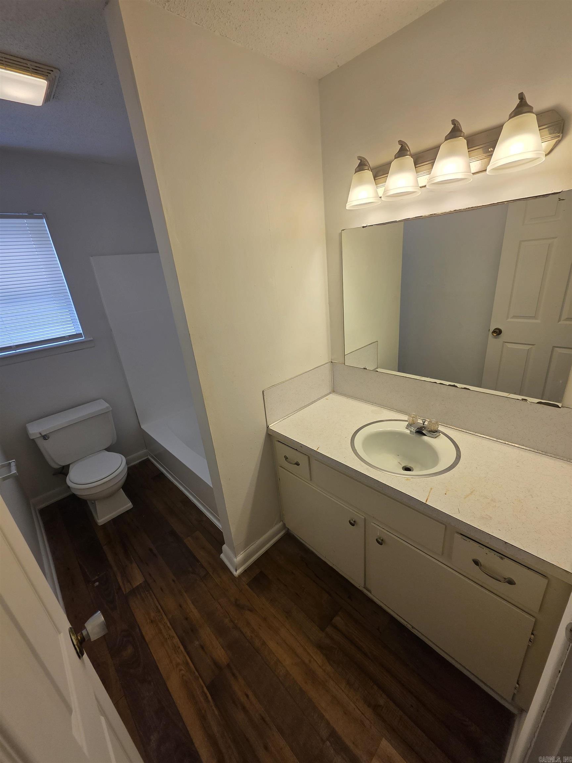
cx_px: 286
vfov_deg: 106.2
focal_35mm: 13
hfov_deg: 89.9
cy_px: 382
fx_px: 286
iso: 40
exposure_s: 1/120
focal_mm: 2.2
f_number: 1.9
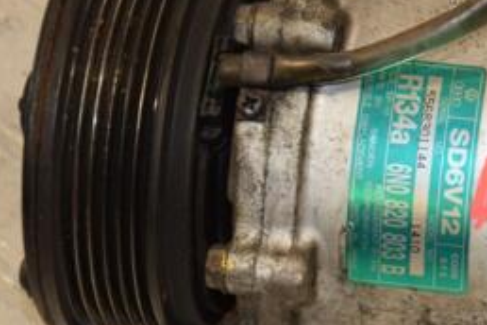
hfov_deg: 7.8
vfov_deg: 5.3
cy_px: 204
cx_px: 500
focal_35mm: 261
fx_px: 3533
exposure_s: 1/160
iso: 800
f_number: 5.3
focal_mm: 75
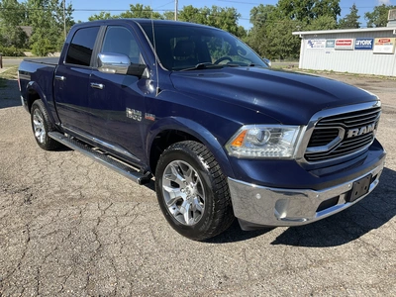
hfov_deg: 61.7
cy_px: 148
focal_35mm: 29
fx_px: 332
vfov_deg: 48.2
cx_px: 198
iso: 25
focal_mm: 3
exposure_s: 1/1121
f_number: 1.8
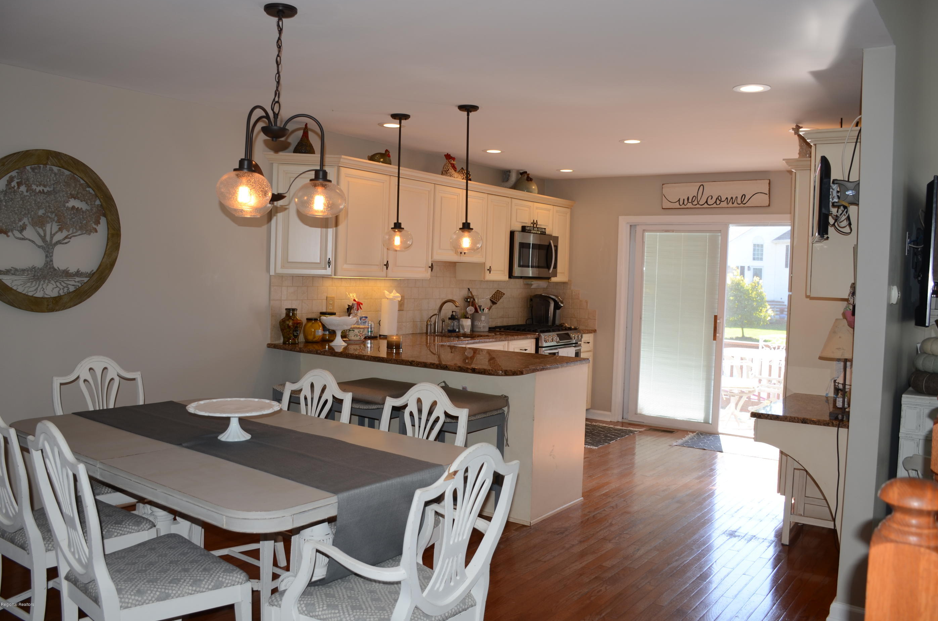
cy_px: 292
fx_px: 754
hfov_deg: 63.7
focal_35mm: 29
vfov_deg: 44.8
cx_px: 455
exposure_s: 1/60
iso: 100
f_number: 4
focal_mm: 18
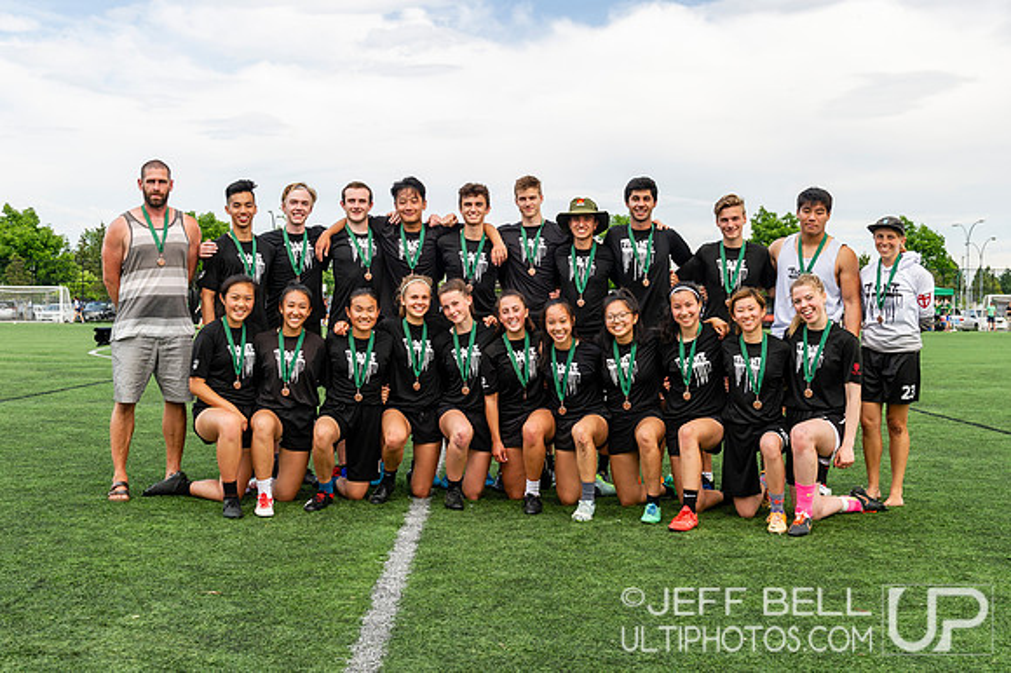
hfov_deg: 46.2
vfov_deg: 31.7
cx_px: 495
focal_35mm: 42
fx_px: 1184
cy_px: 329
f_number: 5.6
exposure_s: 1/320
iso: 320
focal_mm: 38
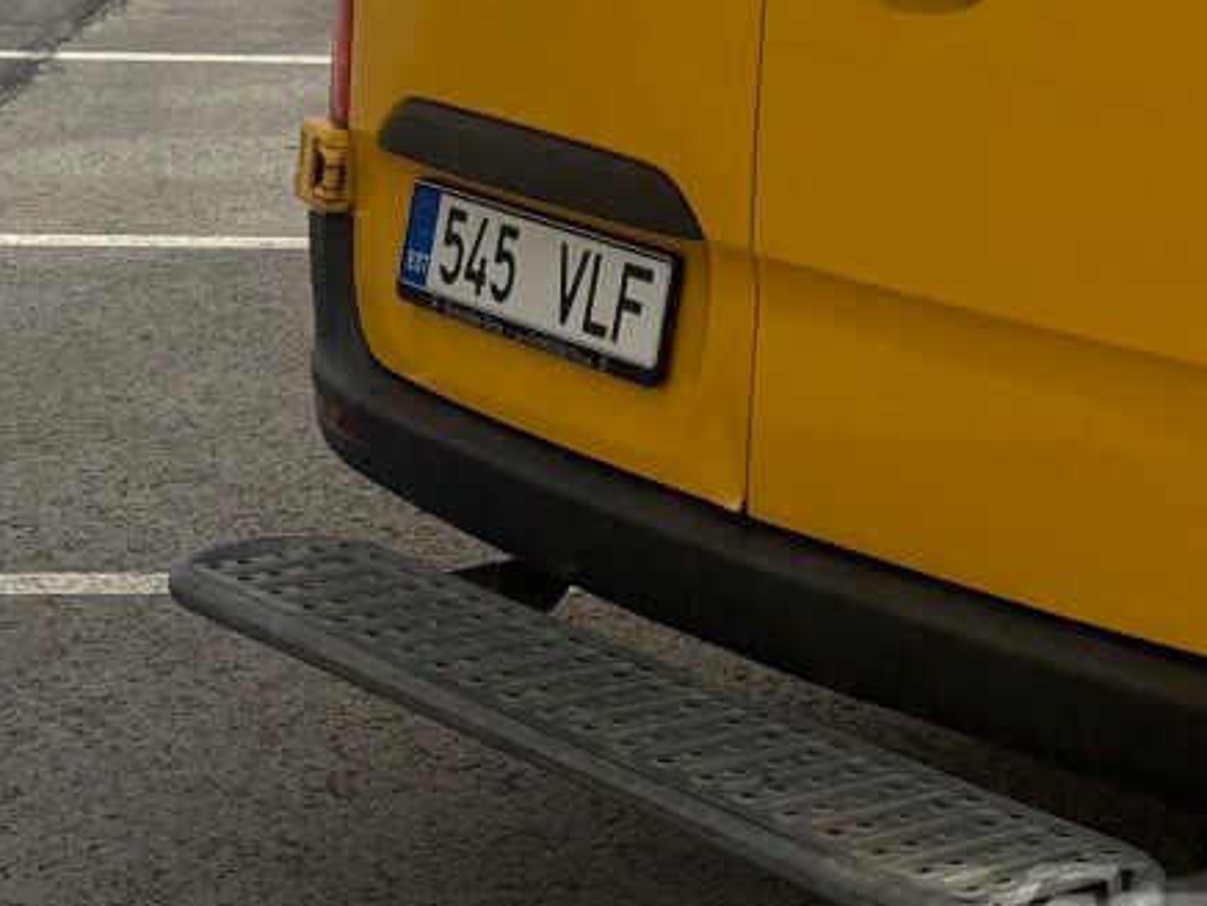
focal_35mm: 116
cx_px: 1472
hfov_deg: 16.2
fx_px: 4046
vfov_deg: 11.9
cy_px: -678
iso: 50
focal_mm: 5.96
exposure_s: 1/3650
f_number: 1.6
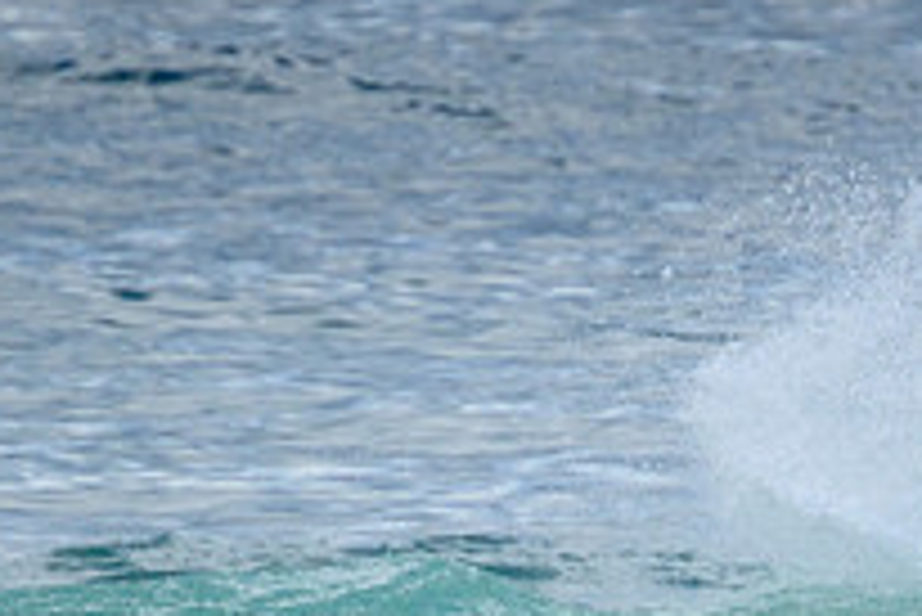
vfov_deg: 0.6
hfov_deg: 0.9
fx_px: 57997
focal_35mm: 2263
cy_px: 812
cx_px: 1102
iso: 1250
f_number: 11
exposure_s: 1/2000
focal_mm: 800
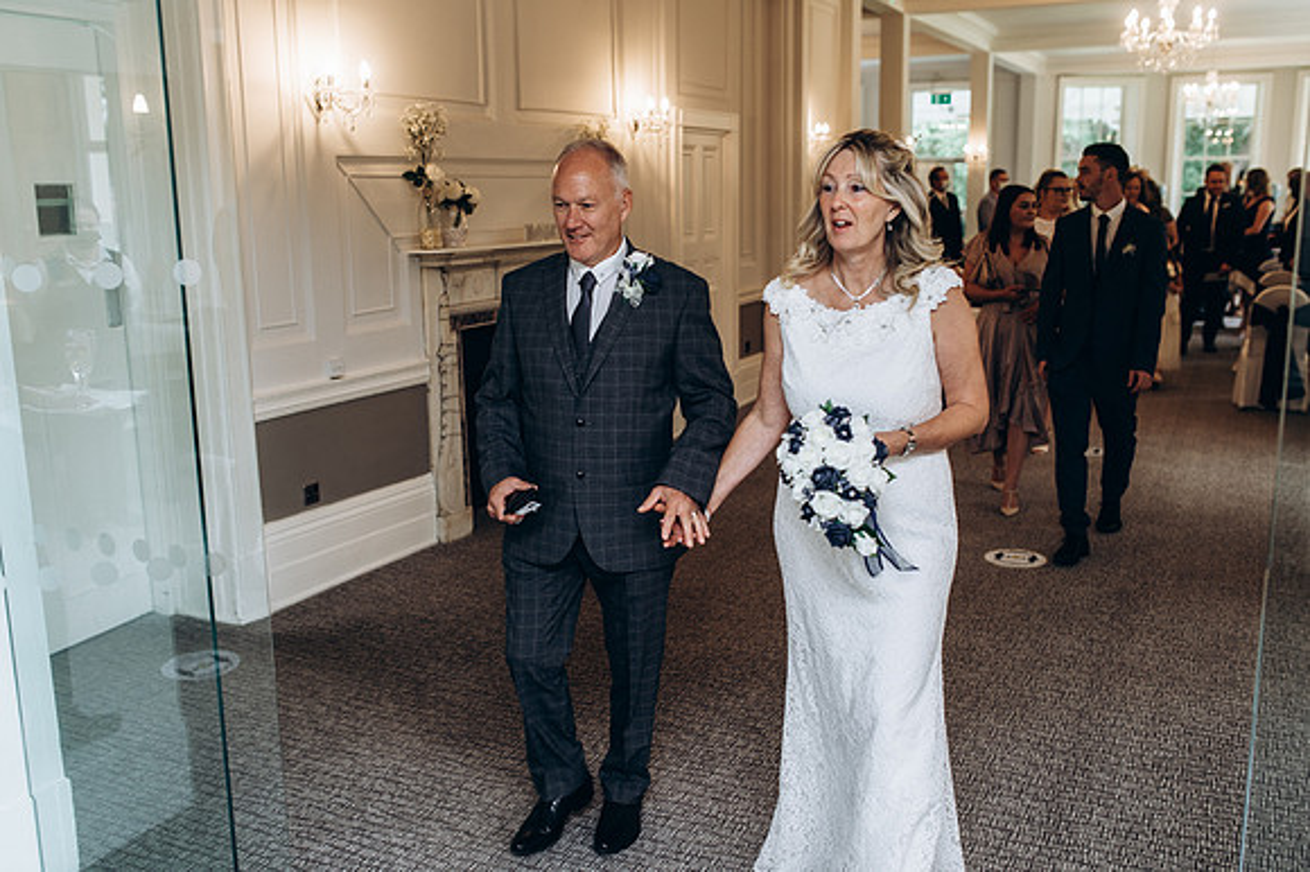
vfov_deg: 37.8
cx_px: 655
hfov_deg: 54.5
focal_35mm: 35
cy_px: 436
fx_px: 1273
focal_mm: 35
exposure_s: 1/100
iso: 160
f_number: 2.8
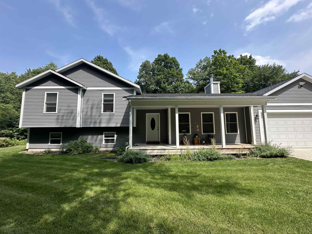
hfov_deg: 102.1
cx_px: 156
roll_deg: +0.1
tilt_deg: +5.9
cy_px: 117
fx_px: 126
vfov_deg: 85.7
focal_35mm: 14
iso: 40
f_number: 2.2
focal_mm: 2.22
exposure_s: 1/606
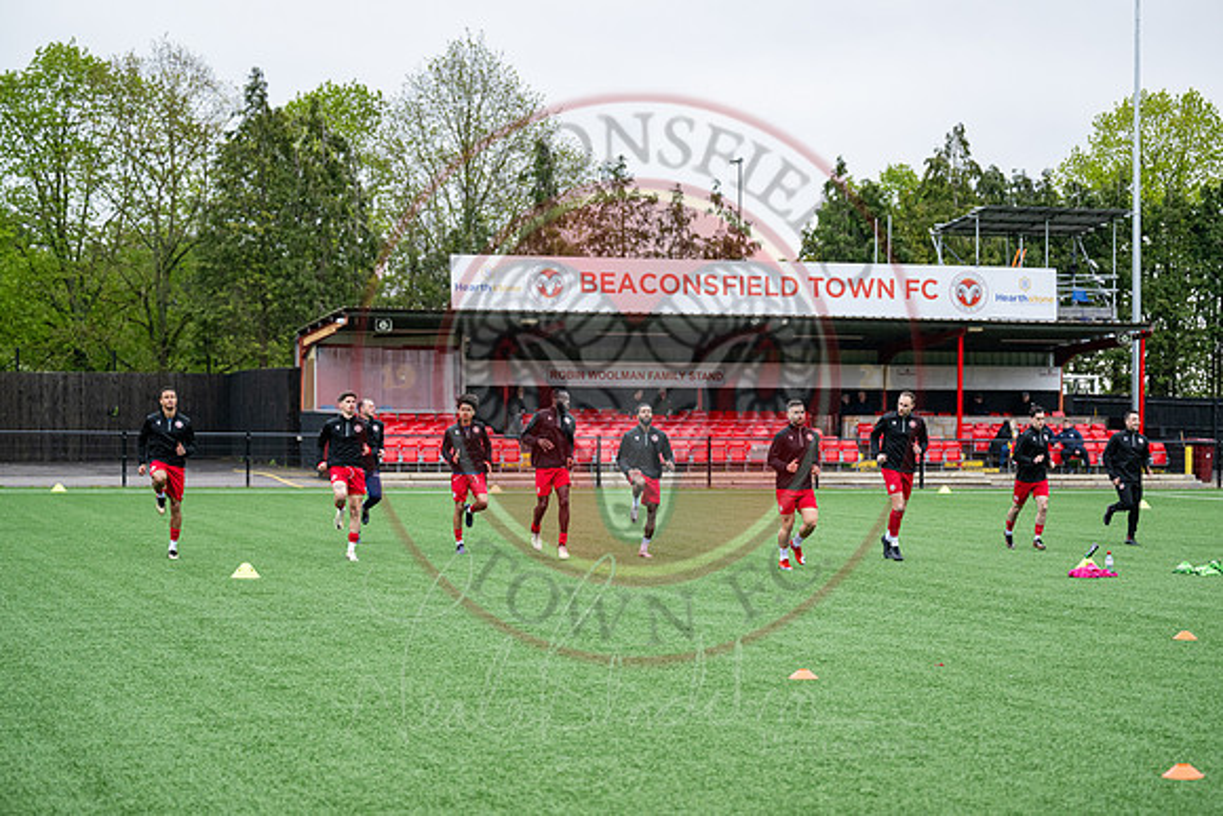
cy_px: 408
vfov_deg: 17.5
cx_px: 612
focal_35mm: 78
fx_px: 2650
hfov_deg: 26.0
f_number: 2.8
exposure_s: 1/2500
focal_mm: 78
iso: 400
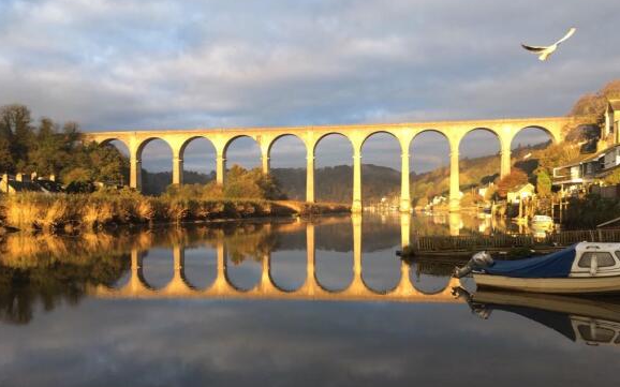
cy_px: 220
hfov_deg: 61.2
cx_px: 308
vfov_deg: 40.5
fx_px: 524
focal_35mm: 31
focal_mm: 4.15
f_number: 2.2
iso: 25
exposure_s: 1/108
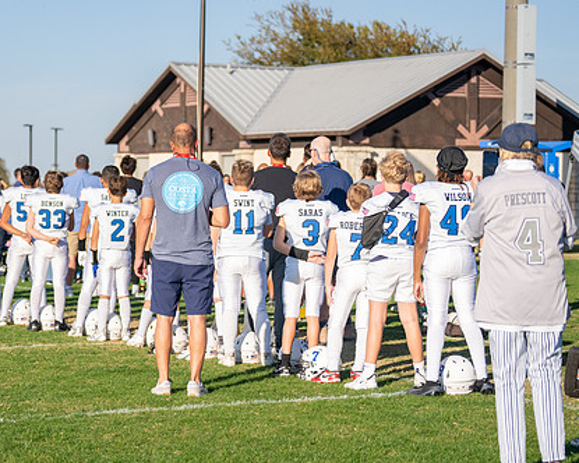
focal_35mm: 108
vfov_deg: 14.3
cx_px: 141
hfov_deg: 17.7
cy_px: 245
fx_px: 1851
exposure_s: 1/5000
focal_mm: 70
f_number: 2.8
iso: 320
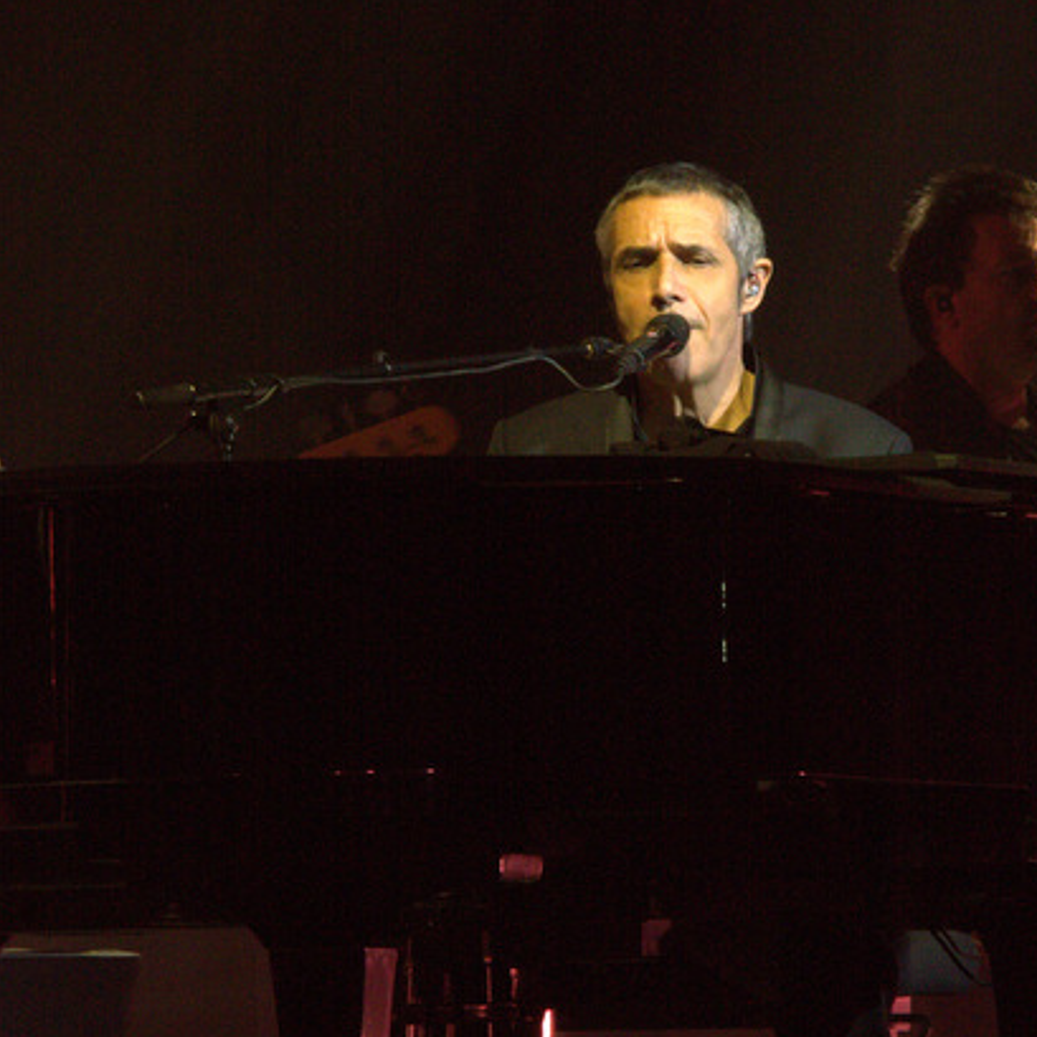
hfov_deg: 3.9
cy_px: 761
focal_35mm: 449
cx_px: 609
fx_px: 15218
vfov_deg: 3.9
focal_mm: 200
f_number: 14
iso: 400
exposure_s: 1/30
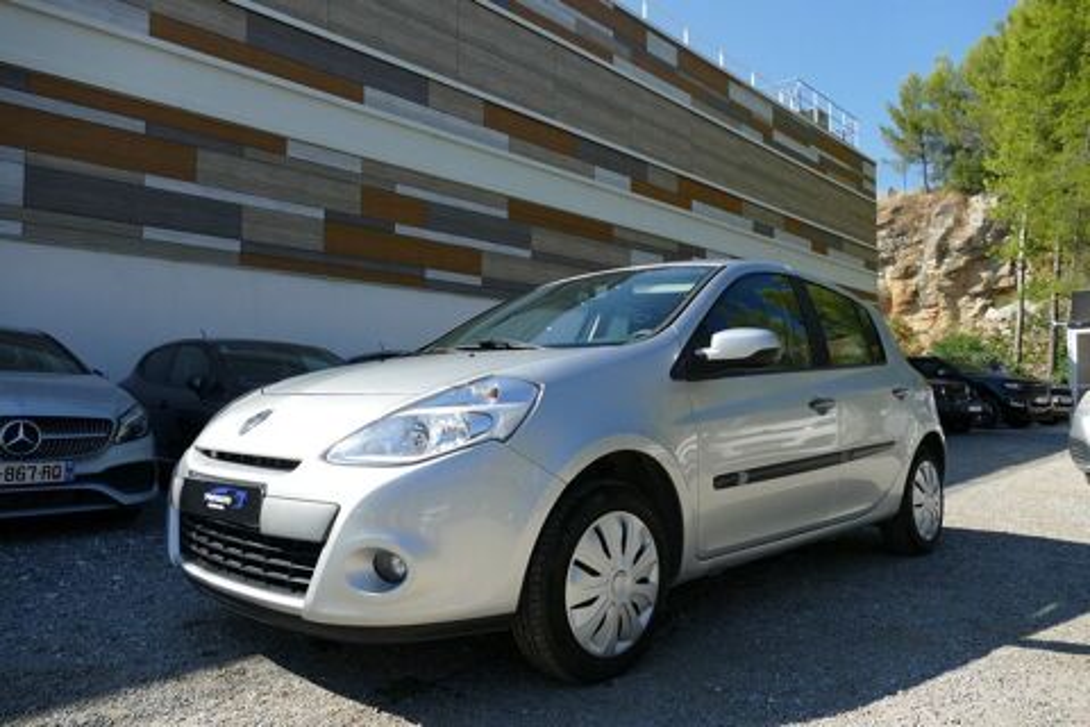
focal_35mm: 25
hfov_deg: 71.5
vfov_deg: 51.3
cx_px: 545
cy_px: 364
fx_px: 757
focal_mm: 9.12
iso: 125
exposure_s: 1/1300
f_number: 2.8
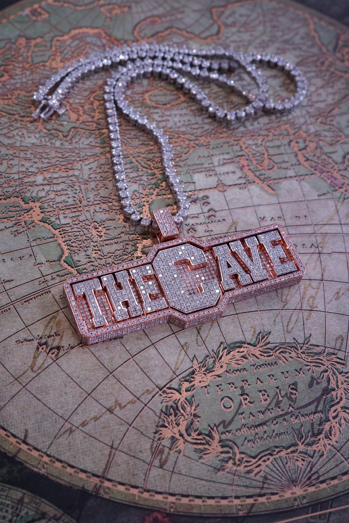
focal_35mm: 50
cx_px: 174
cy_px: 262
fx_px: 727
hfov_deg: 27.0
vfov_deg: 39.6
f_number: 9
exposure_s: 1/160
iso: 2500
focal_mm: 50
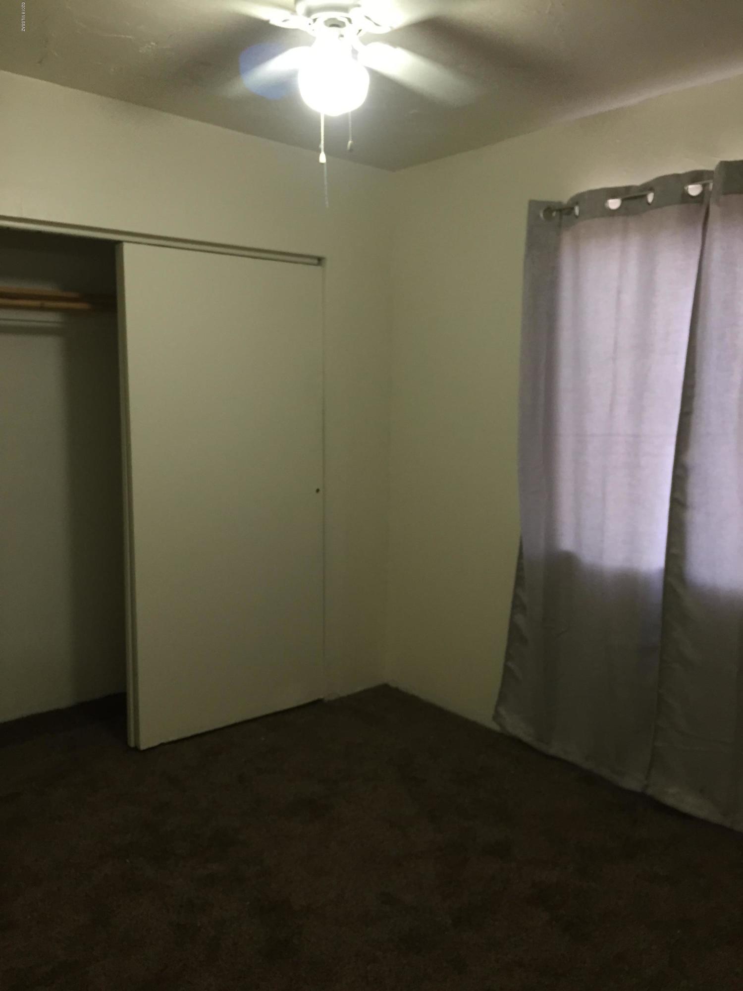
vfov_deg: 61.7
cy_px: 496
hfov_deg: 48.2
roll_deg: -0.5
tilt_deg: -7.9
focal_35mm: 29
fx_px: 830
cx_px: 372
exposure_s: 1/30
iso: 100
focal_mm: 4.15
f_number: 2.2
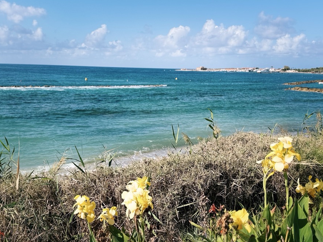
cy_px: 128
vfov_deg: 40.7
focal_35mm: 35
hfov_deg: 52.6
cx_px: 155
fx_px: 326
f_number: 1.78
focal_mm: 6.76
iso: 80
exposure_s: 1/5319
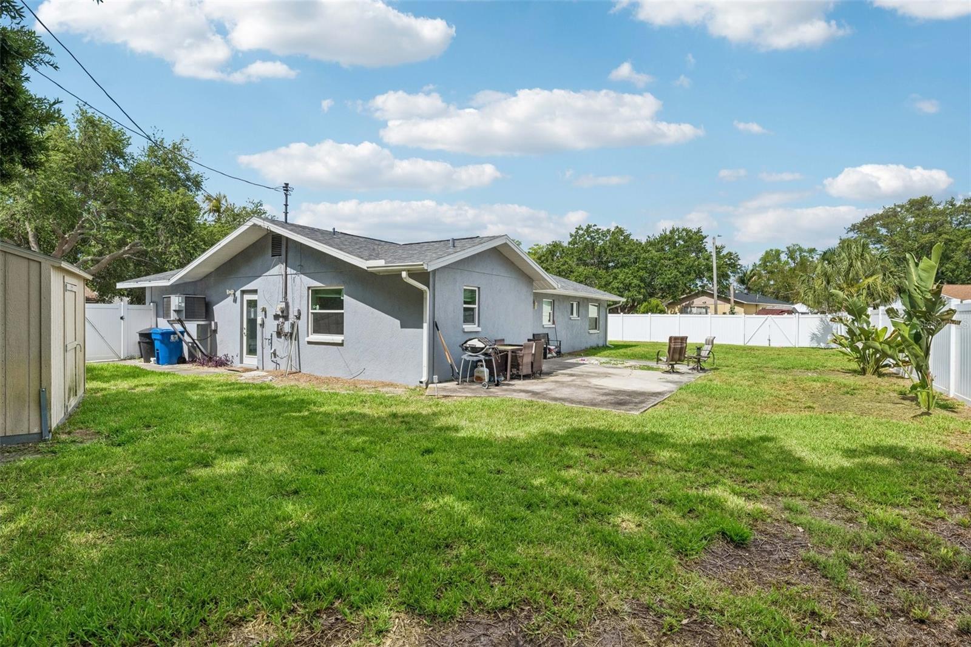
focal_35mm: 17
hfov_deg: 93.3
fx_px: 458
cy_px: 324
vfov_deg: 70.4
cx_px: 486
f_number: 8
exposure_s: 1/4000
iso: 800
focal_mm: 17
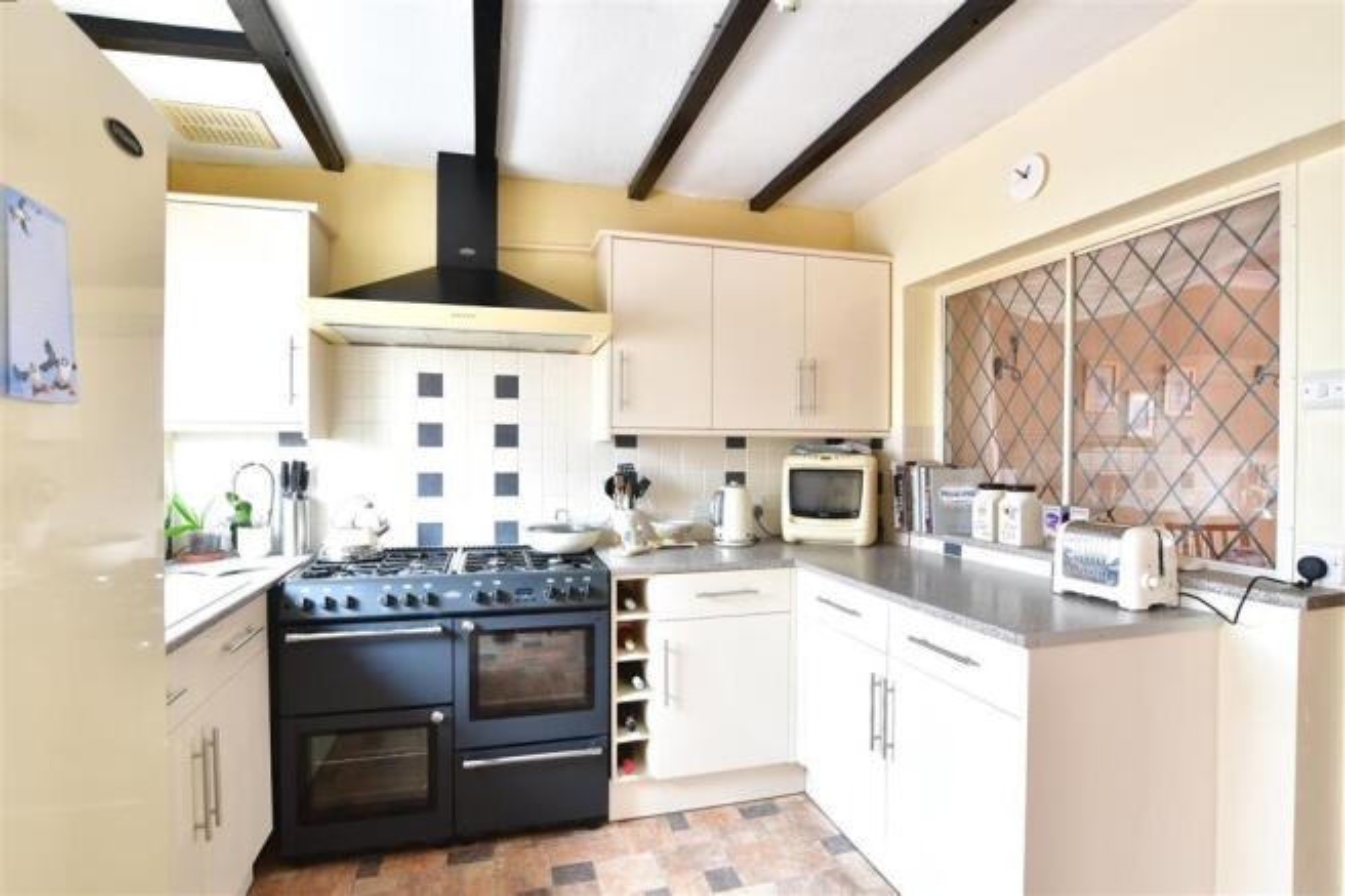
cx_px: 672
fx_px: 560
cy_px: 448
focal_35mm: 15
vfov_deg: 77.3
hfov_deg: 100.4
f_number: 7.1
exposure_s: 1
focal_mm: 10
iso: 160
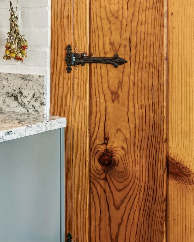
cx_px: -233
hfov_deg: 15.1
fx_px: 530
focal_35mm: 74
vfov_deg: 25.1
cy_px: 34
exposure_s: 2
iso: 100
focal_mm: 17.2
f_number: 13
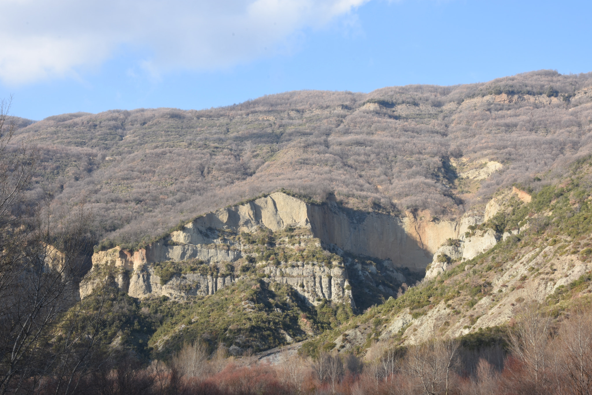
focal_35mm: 52
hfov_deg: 37.9
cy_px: 198
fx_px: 863
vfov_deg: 25.7
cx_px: 296
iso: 100
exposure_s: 1/15
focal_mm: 35
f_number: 22
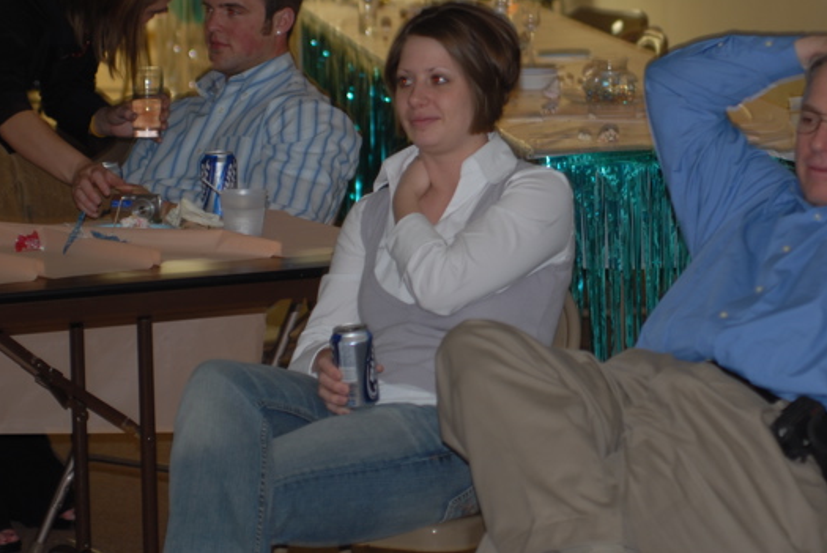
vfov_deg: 8.6
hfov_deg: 12.8
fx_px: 3679
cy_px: 264
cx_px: 602
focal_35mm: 160
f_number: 2.8
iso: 100
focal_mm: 70
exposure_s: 1/8
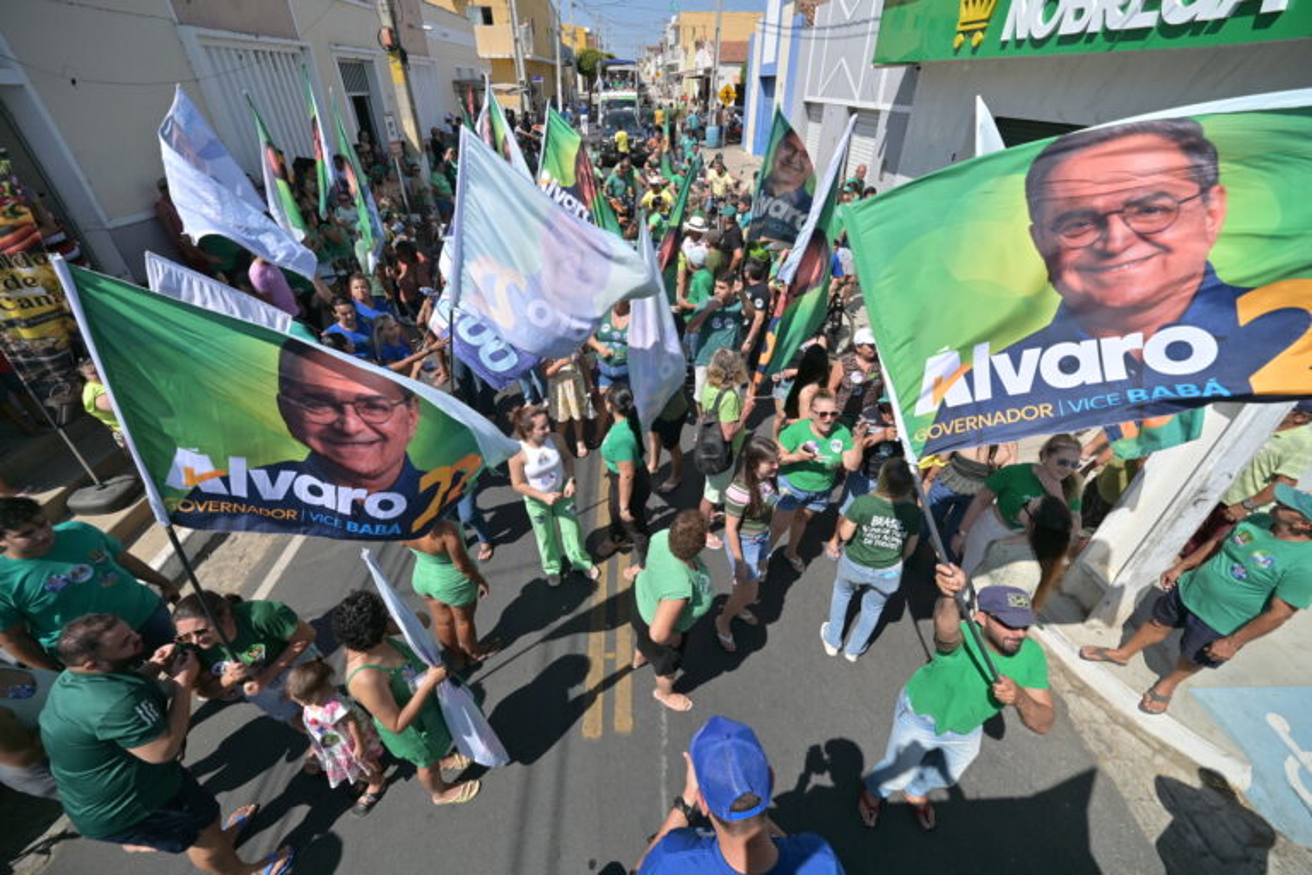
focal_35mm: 14
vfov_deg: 83.3
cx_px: 656
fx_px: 492
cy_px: 438
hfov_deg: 106.3
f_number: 3.5
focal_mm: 9
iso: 100
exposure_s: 1/2500
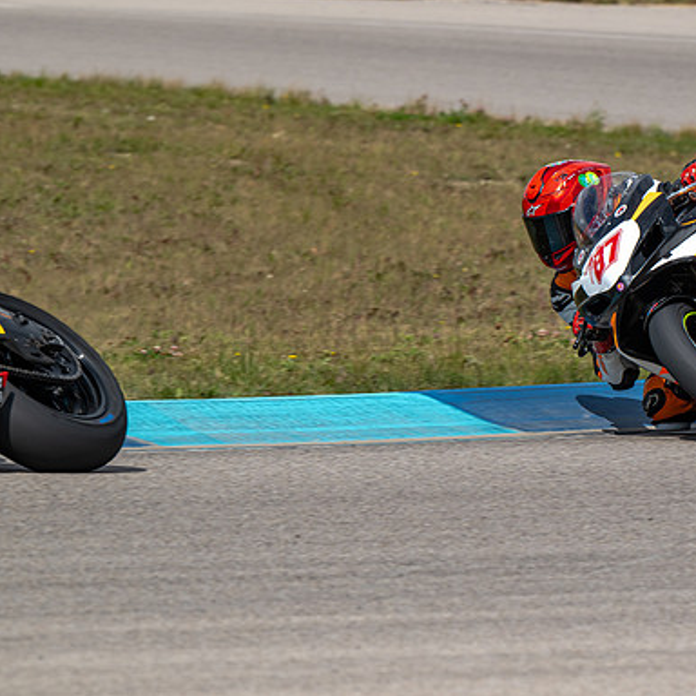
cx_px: 650
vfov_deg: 3.0
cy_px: 324
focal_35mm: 589
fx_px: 13398
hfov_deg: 3.0
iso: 220
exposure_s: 1/800
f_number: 11
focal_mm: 370
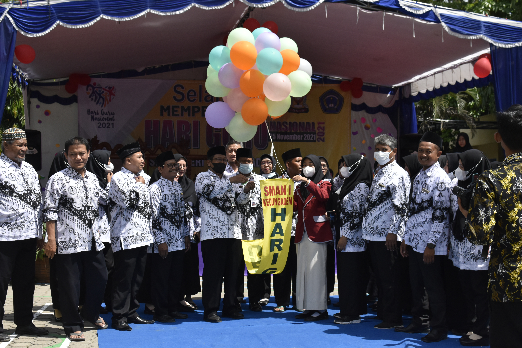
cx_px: 261
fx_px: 761
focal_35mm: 52
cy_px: 174
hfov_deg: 37.9
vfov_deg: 25.8
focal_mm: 35
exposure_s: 1/4000
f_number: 5
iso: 800
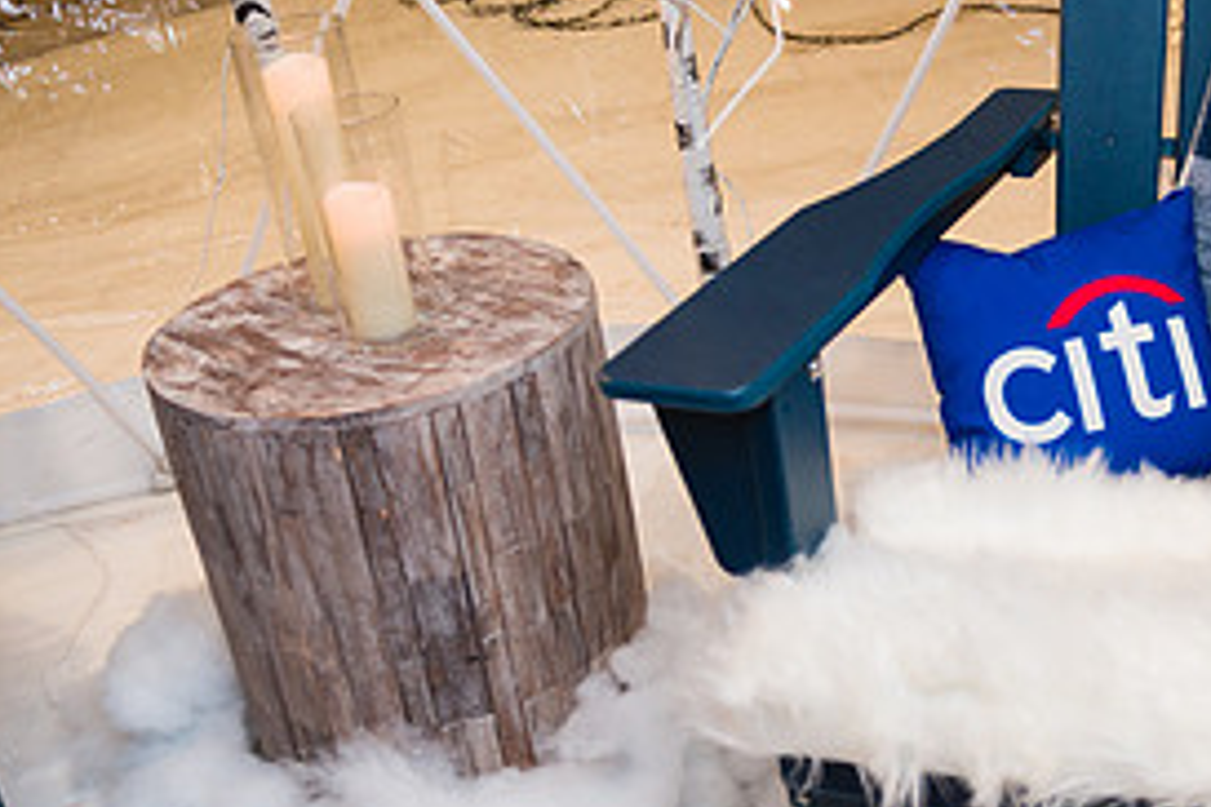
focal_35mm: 51
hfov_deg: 37.3
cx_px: 989
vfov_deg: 26.5
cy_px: 381
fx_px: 1715
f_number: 3.2
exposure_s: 1/200
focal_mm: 24
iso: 400
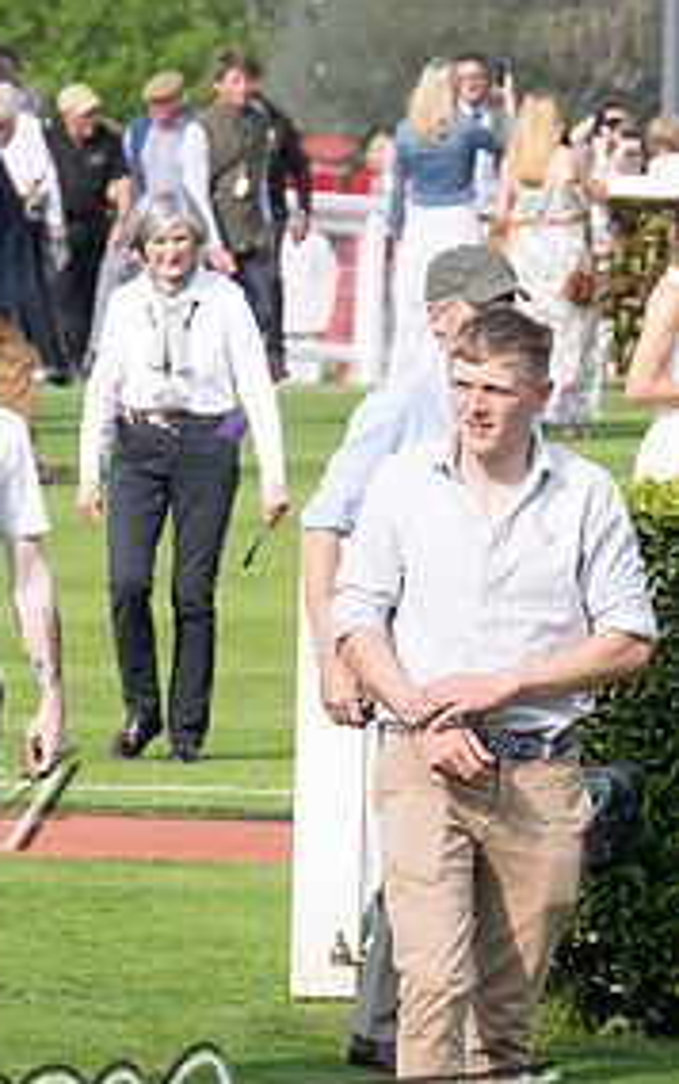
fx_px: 13947
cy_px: 583
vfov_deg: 4.4
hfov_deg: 2.8
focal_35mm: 472
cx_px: -737
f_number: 5
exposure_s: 1/2000
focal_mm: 101
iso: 400
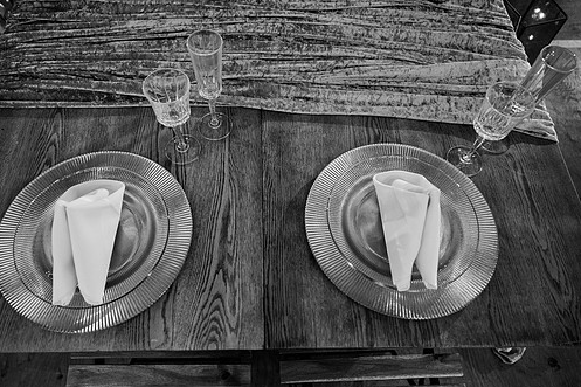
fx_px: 452
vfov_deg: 46.4
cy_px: 189
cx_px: 261
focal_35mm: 28
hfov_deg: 65.3
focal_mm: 24
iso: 1250
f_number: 3.5
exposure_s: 1/200
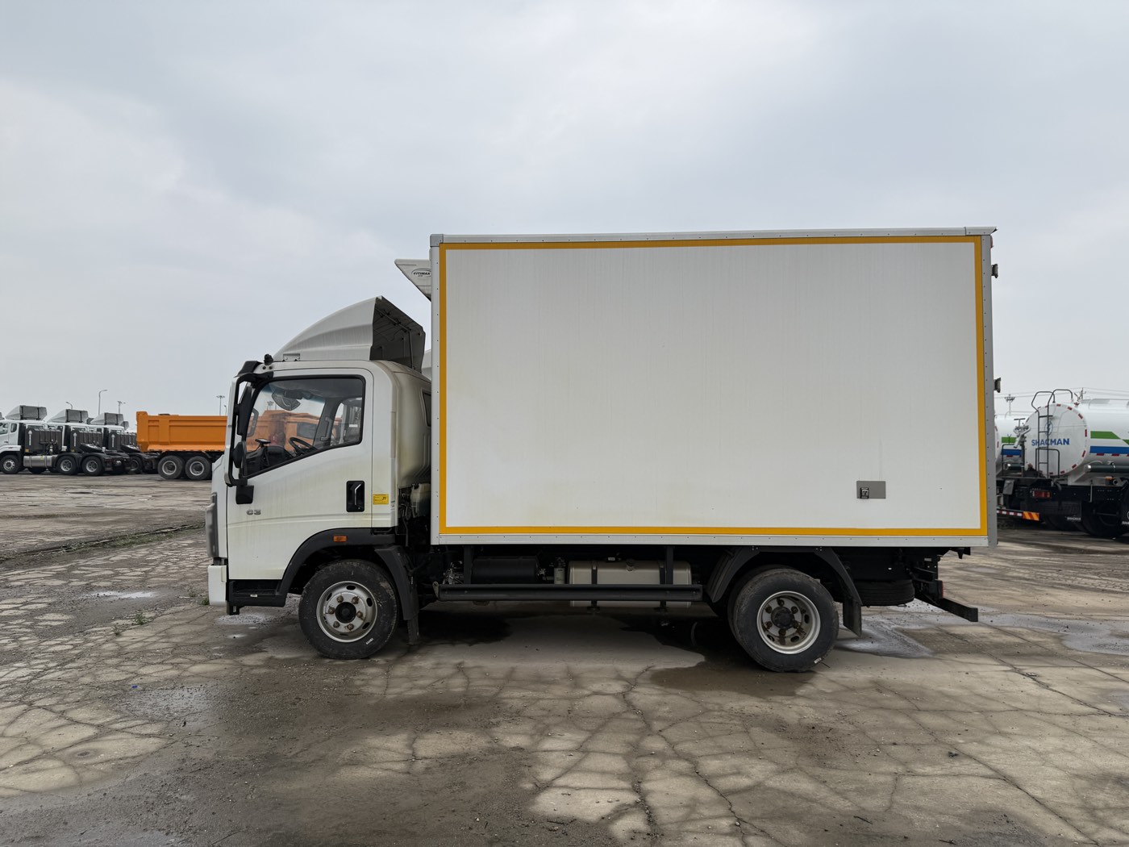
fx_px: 783
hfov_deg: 71.6
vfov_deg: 56.8
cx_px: 564
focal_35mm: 24
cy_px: 424
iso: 80
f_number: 1.78
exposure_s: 1/868
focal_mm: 6.76
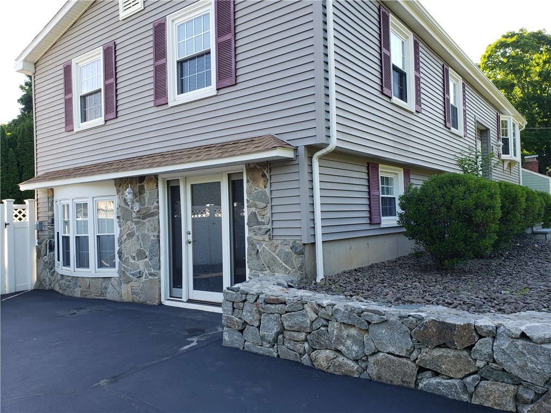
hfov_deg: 67.3
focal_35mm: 26
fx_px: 414
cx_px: 276
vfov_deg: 53.1
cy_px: 206
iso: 50
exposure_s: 1/191
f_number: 2.4
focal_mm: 4.3
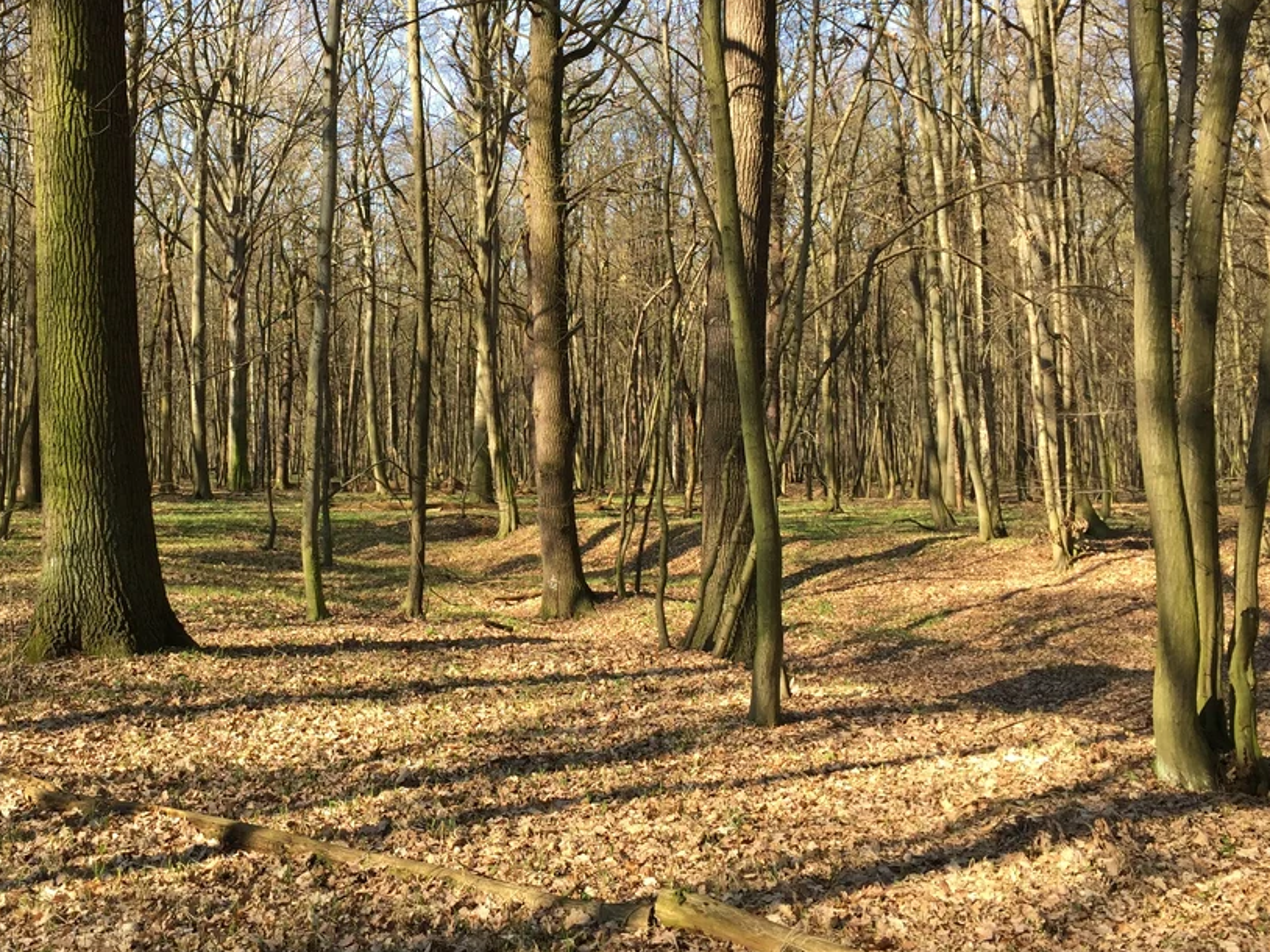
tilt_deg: +2.7
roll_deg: -0.4
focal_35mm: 39
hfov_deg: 47.3
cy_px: 422
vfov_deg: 36.8
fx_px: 1430
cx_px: 450
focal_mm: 4.15
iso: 32
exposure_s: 1/276
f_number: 2.2
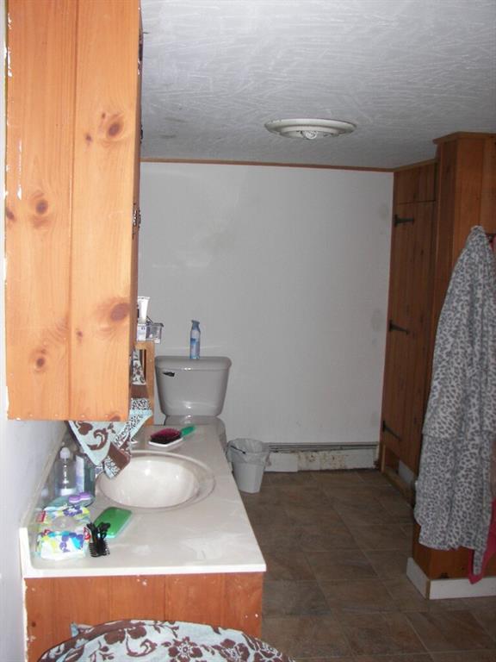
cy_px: 331
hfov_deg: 39.7
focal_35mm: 36
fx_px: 688
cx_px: 248
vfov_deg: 51.4
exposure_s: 1/30
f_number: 2.8
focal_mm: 6
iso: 100
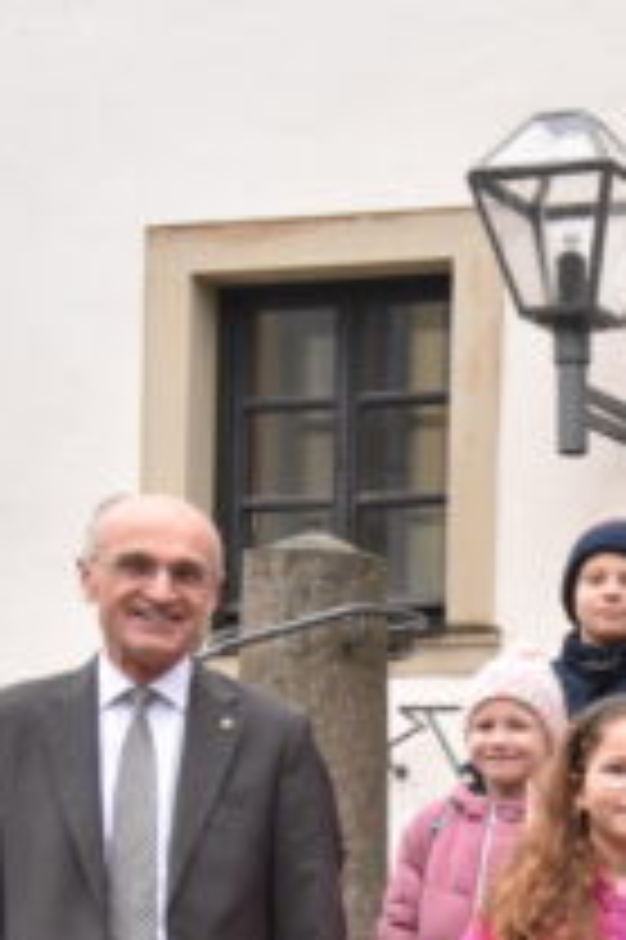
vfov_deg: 19.8
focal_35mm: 101
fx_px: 2639
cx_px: 1216
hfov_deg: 12.1
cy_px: 888
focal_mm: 22
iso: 800
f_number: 5
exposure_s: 1/100
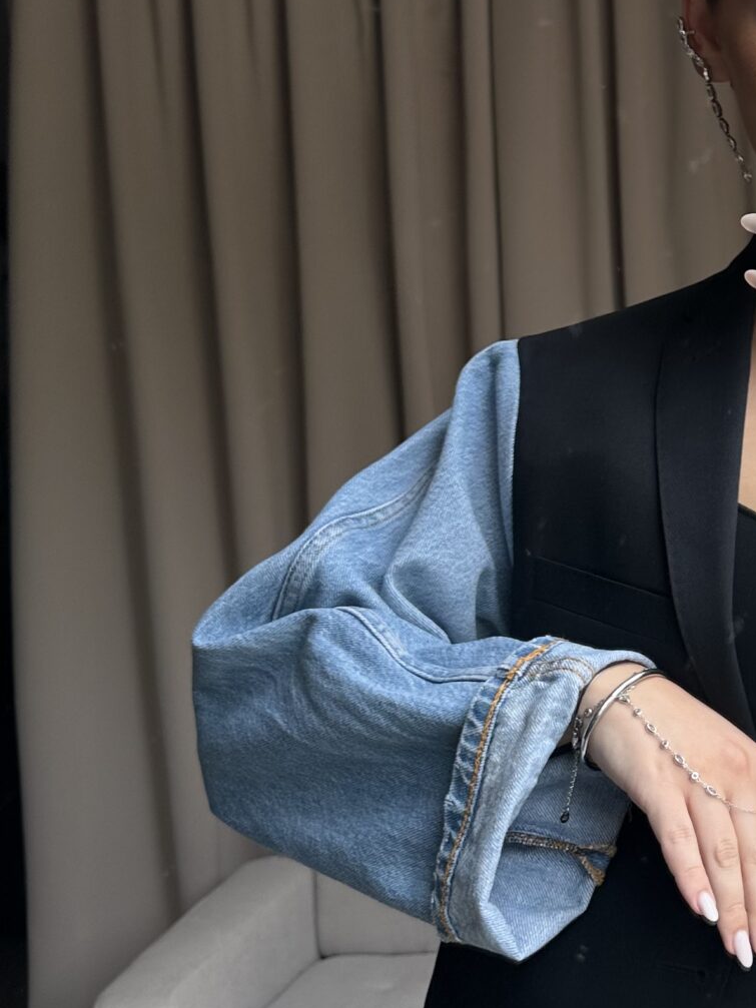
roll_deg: +1.2
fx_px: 1777
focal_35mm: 61
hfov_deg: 21.9
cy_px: 404
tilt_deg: -15.5
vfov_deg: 31.6
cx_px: 945
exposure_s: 1/597
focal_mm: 6.86
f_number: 1.78
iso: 80
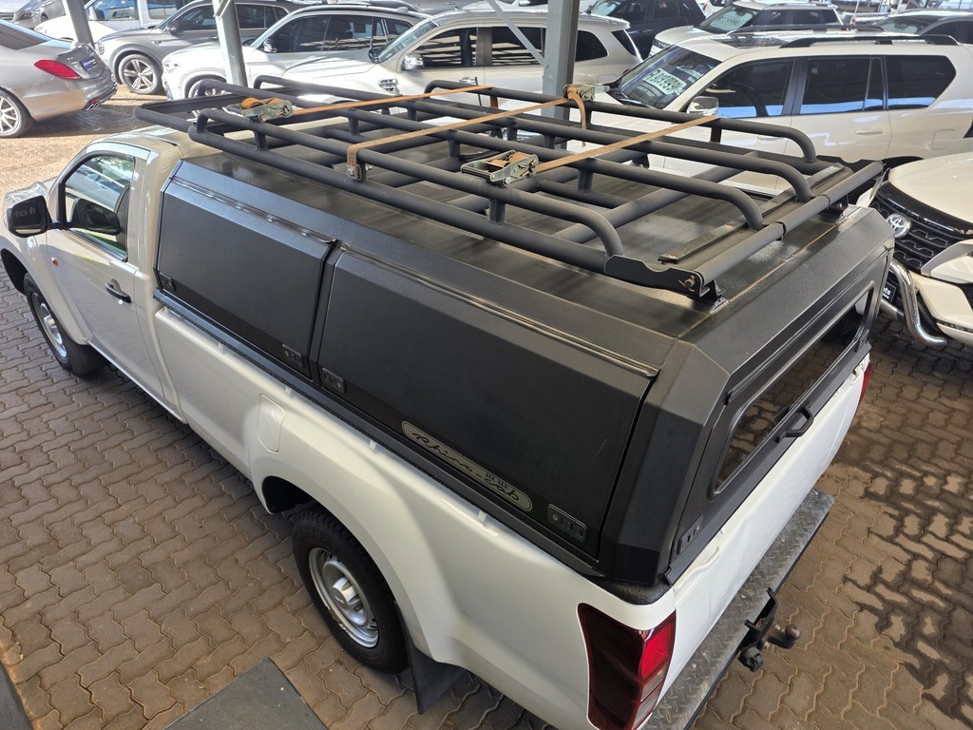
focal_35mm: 23
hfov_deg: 73.9
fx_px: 646
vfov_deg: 58.9
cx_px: 486
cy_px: 365
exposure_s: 1/180
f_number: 1.7
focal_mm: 6.25
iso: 64
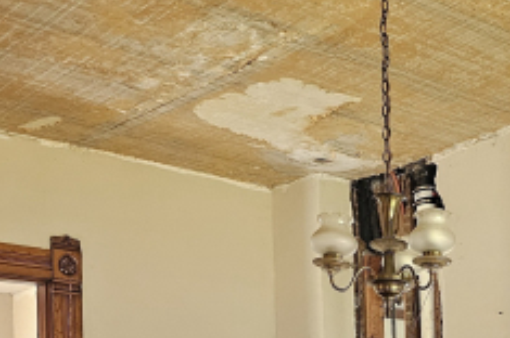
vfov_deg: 18.5
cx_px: 429
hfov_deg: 28.9
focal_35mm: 68
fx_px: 962
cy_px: 446
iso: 640
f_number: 1.7
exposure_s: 1/120
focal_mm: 6.3
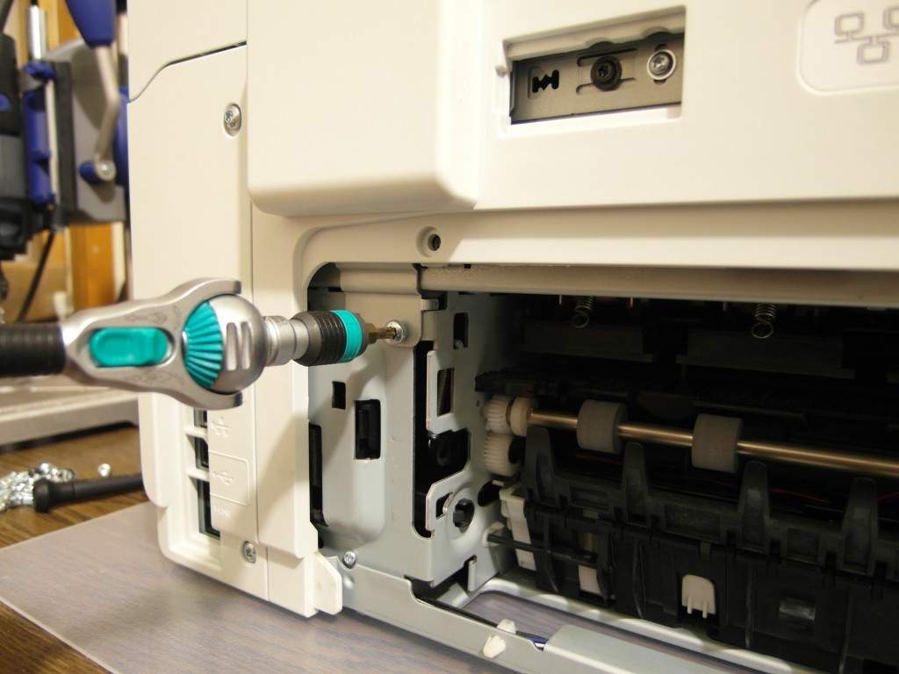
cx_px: 450
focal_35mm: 24
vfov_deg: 56.8
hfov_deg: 71.6
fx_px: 623
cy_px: 337
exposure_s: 1/15
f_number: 1.8
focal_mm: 5.2
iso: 200
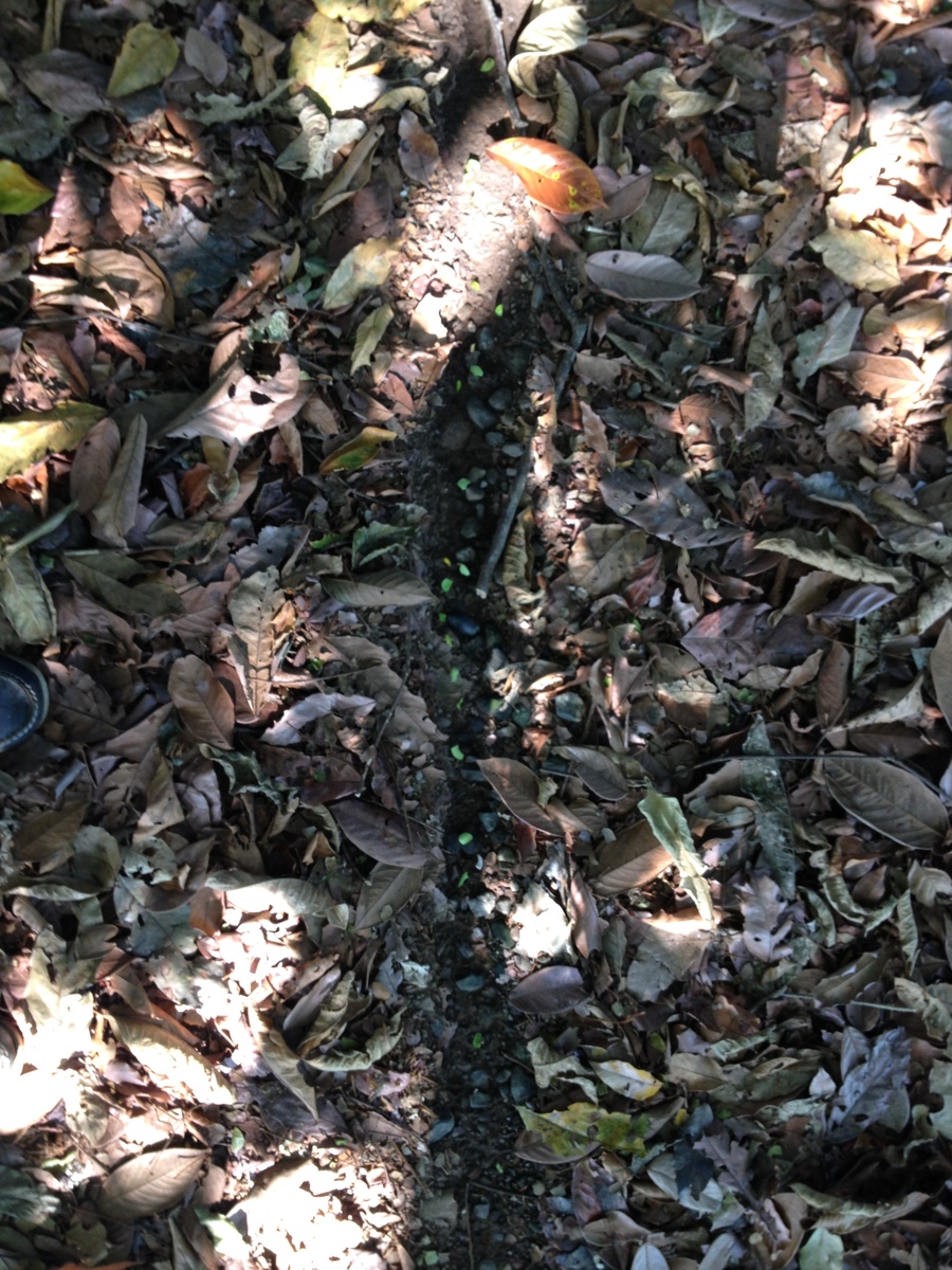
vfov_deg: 52.6
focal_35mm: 35
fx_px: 1283
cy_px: 635
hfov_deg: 40.7
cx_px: 476
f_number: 2.4
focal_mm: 4.28
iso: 50
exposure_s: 1/24
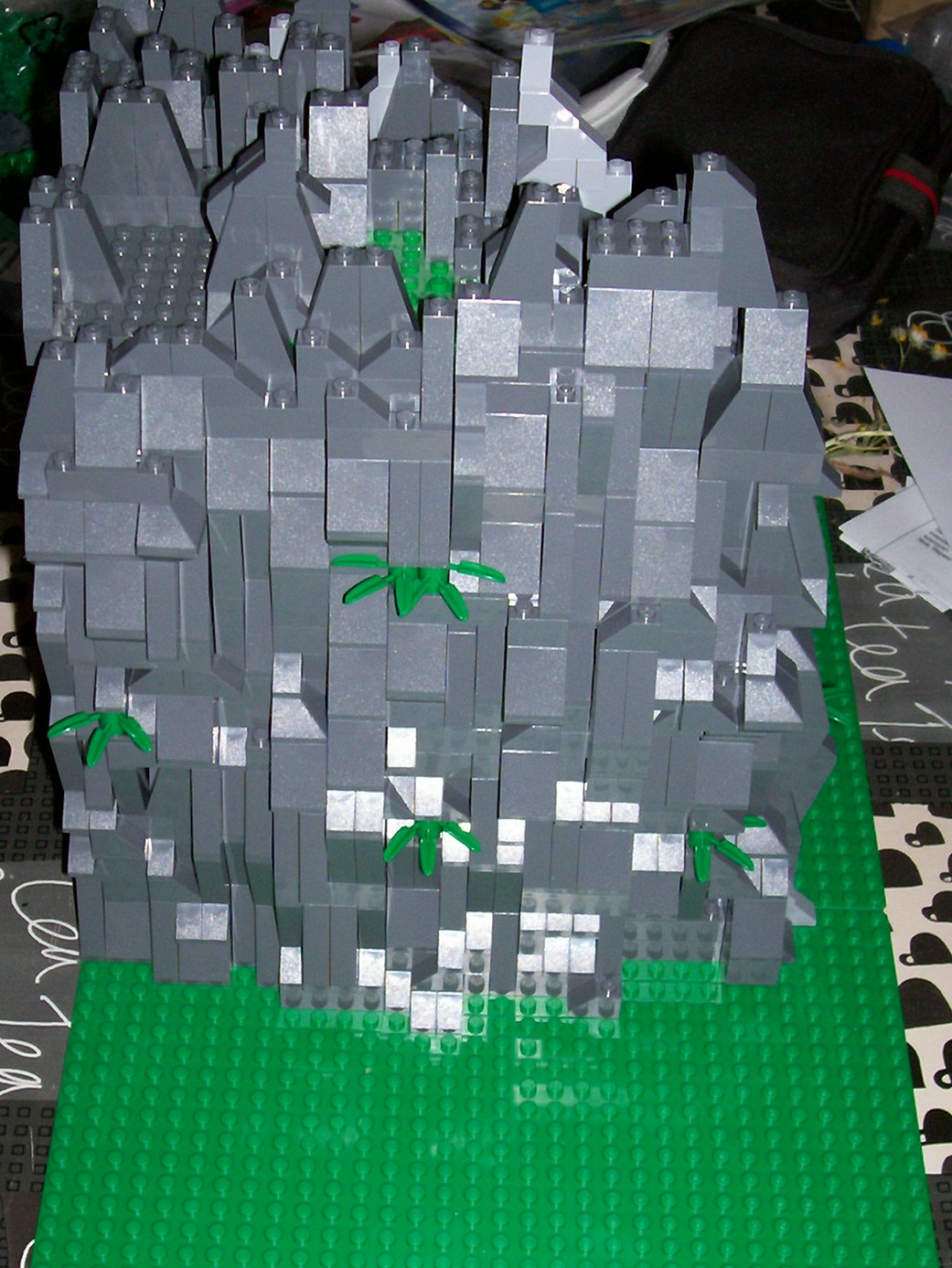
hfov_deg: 23.6
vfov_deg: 31.1
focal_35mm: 62
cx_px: 367
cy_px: 754
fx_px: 2272
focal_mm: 7
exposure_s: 1/68.5
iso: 80
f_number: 2.9
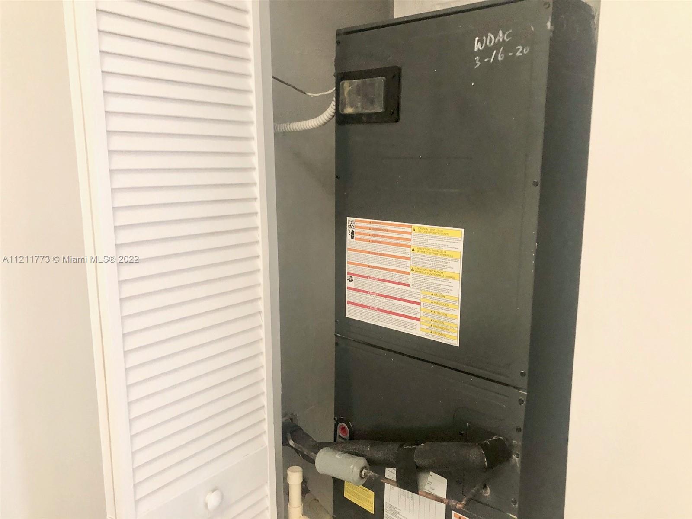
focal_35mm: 28
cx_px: 346
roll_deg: +0.7
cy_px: 260
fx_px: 560
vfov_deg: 49.7
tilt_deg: -9.6
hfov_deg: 63.4
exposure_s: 1/15
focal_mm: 4
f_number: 1.8
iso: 100
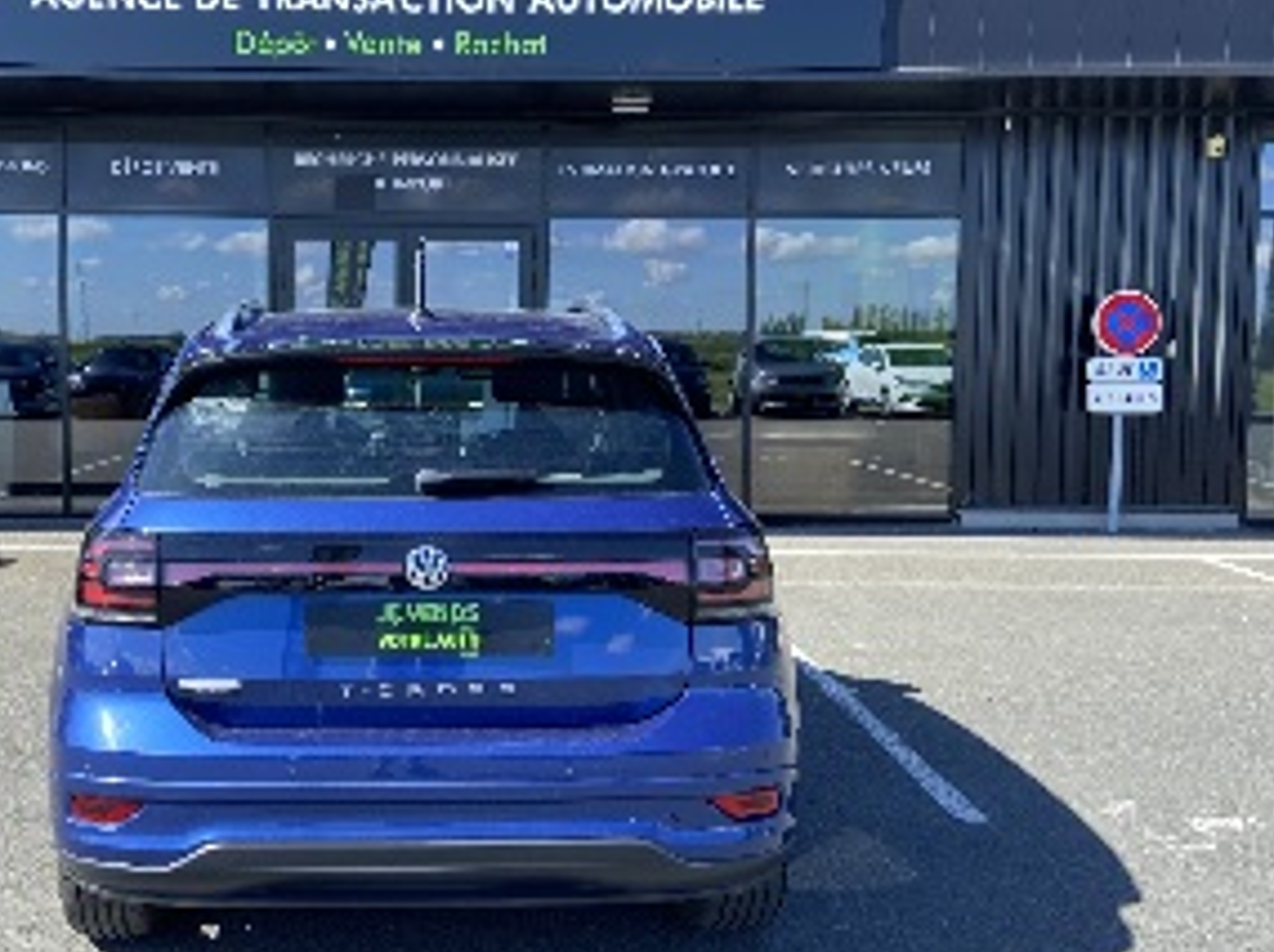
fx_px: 1397
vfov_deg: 37.6
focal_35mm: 38
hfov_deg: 48.2
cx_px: 429
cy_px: 465
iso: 32
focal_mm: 4.25
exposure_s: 1/772
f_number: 1.8
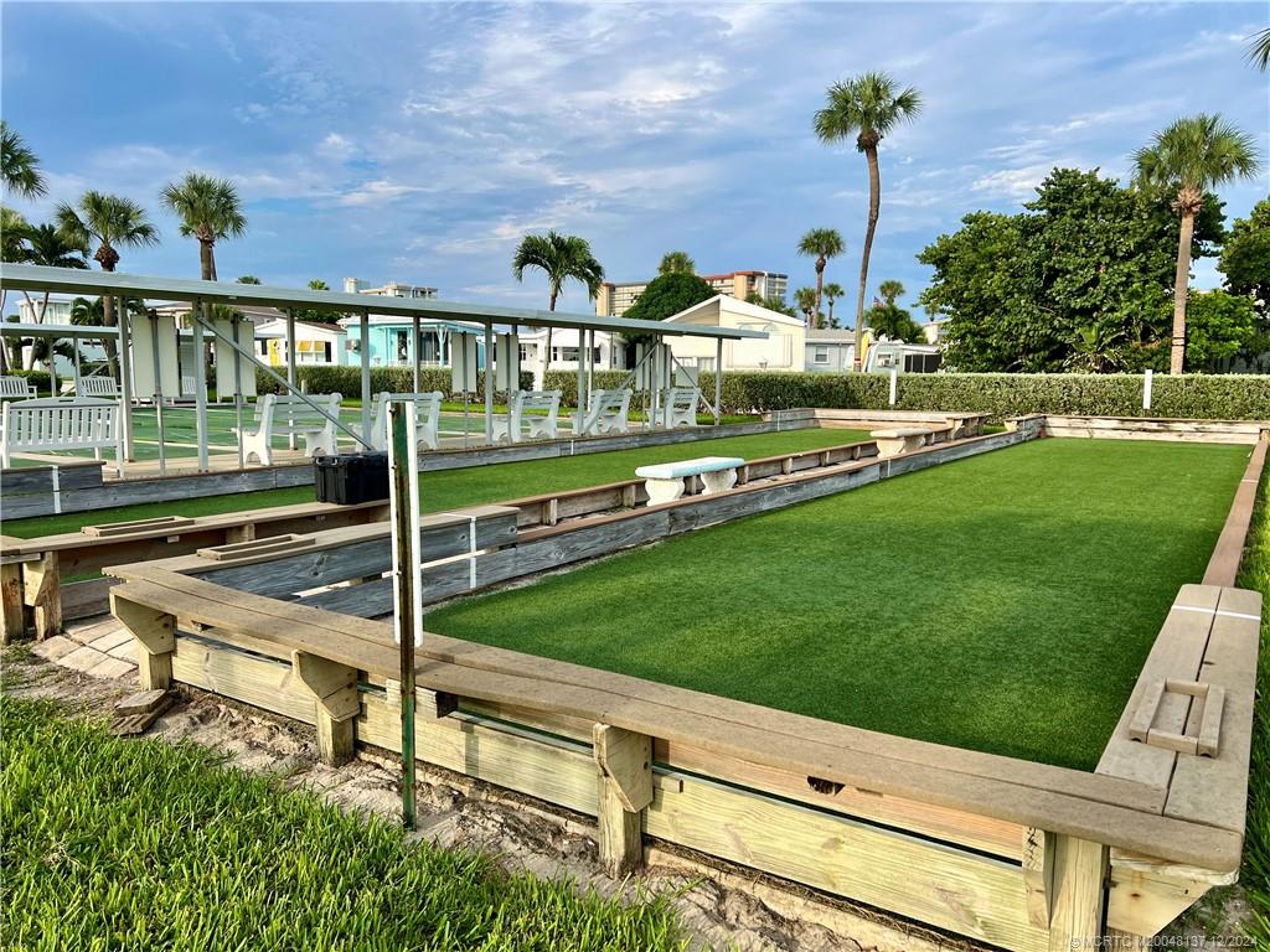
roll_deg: -0.2
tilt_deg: -6.1
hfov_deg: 67.3
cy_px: 476
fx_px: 954
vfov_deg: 53.1
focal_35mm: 26
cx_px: 635
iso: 50
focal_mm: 5.7
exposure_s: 1/1972
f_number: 1.5
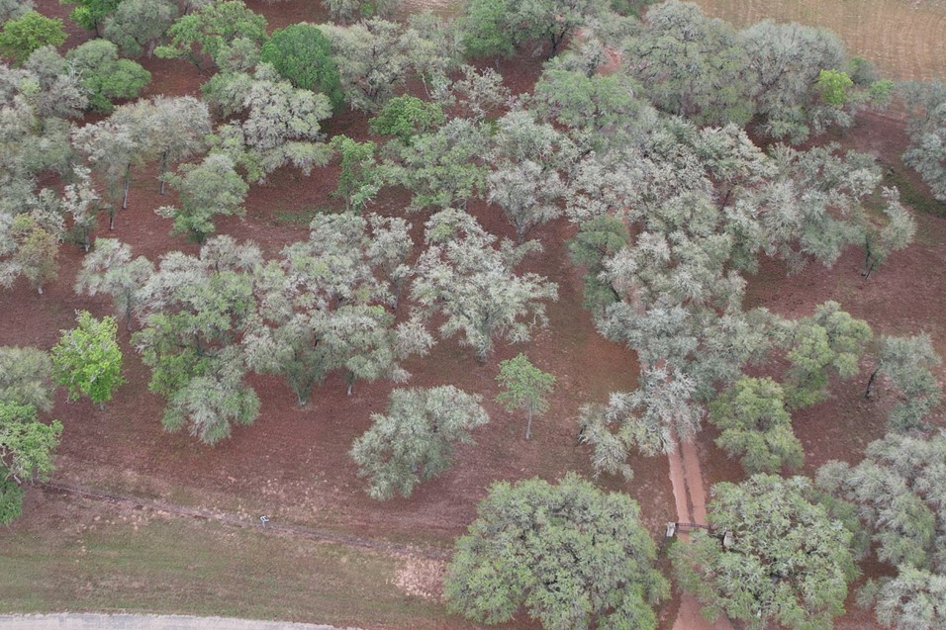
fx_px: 1314
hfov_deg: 39.1
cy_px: 141
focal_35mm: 50
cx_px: 307
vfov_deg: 26.6
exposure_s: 1/120
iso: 100
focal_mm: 8.38
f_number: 2.8
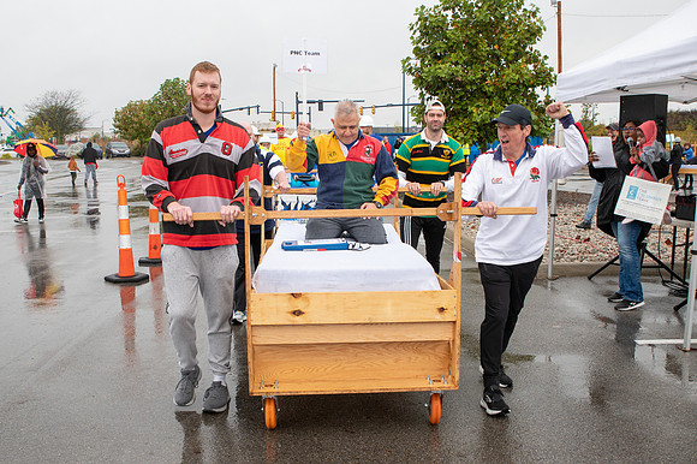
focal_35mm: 37
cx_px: 321
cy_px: 245
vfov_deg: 35.7
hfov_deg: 51.7
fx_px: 719
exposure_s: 1/200
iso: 400
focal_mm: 26
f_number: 7.1
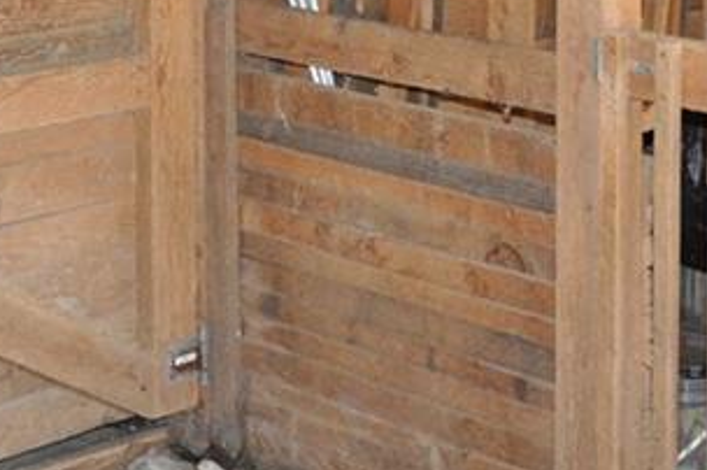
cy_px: -290
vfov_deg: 11.6
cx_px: 672
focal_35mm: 111
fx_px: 2178
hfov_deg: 18.1
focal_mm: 22
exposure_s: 1/60
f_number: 3.8
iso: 800
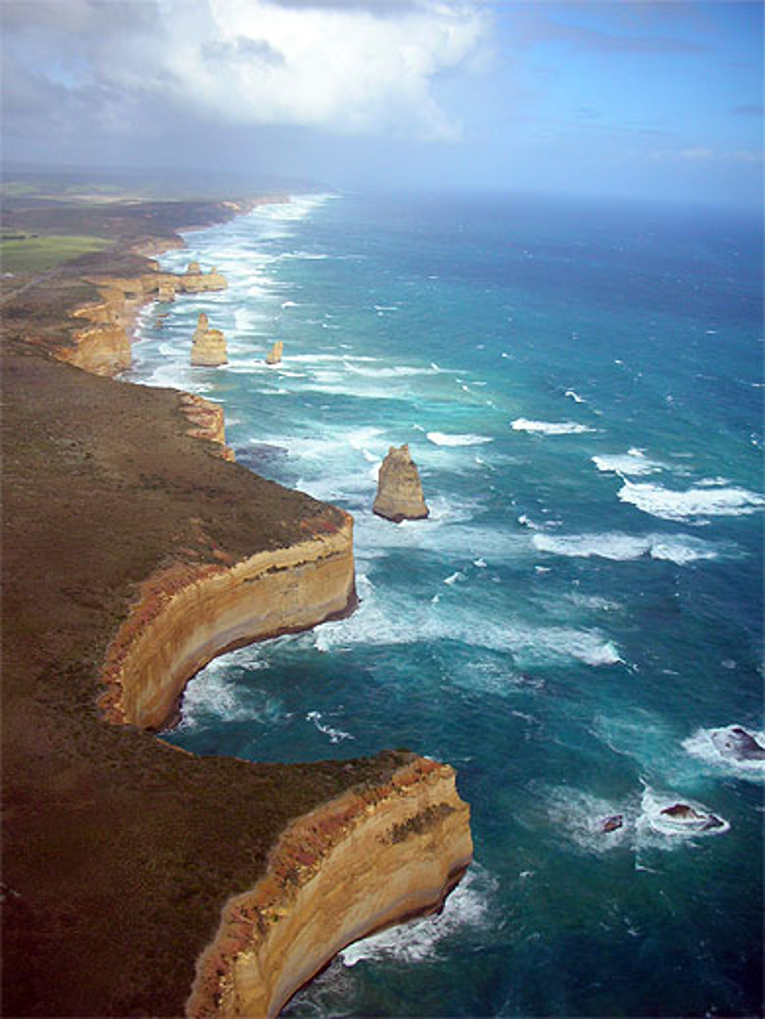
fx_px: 1031
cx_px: 382
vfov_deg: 52.6
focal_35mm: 35
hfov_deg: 40.7
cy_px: 510
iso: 50
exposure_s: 1/120
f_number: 8.5
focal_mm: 5.8
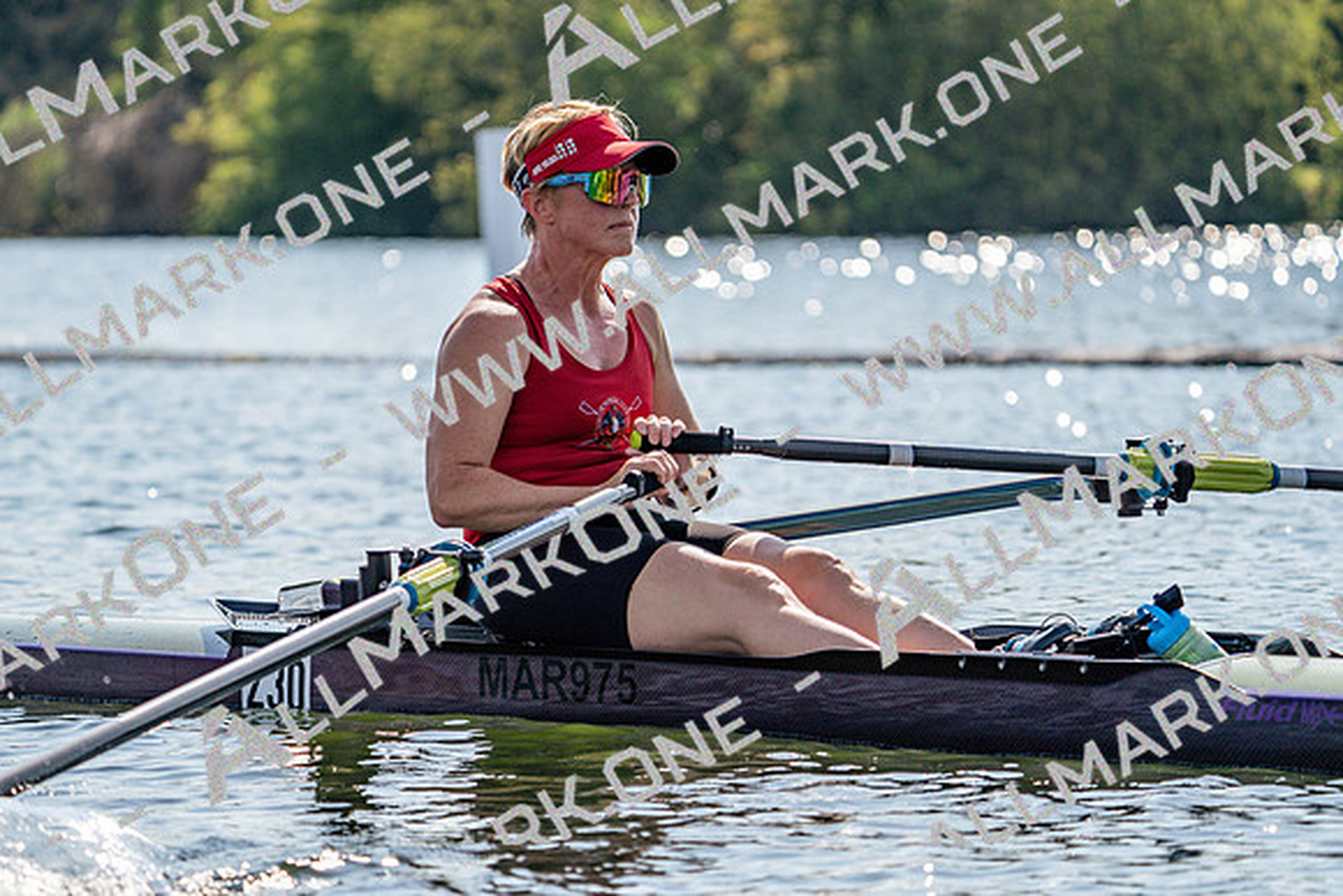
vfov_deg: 6.9
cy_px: 448
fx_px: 7463
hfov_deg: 10.3
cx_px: 672
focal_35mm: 200
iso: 100
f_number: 5.6
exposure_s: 1/1600
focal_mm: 200
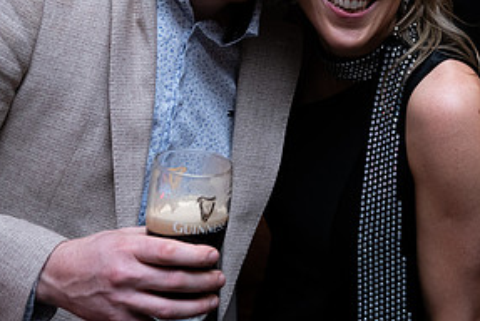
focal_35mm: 97
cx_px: 340
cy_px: 3
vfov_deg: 13.9
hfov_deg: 20.9
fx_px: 1295
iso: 800
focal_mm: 48
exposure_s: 1/160
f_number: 3.5
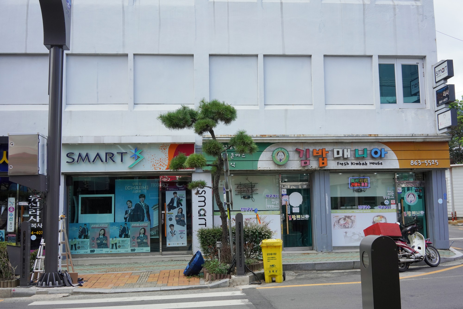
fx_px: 450
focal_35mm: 35
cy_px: 154
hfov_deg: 54.4
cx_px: 232
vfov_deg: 37.9
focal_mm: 35
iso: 800
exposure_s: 1/100
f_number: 20
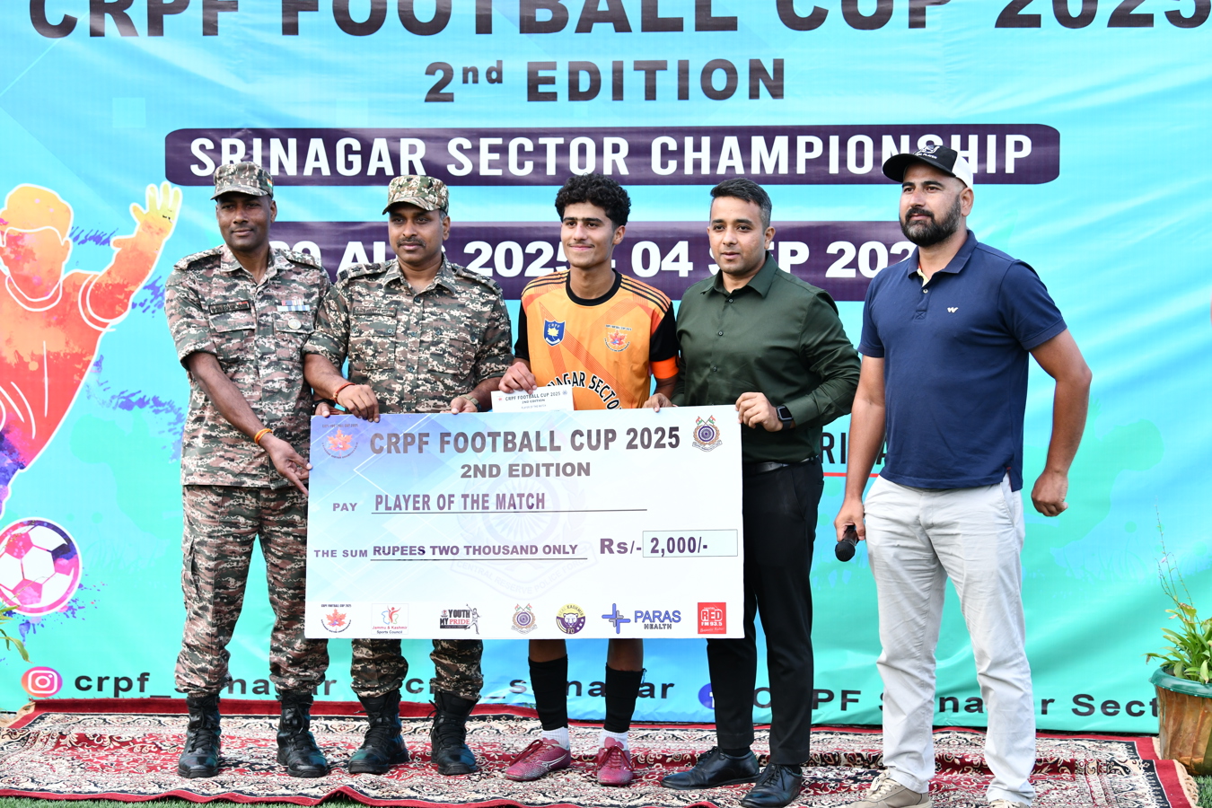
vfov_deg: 19.5
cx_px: 606
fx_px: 2356
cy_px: 404
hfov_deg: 28.8
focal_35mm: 70
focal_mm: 70
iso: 1250
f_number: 4
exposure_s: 1/125
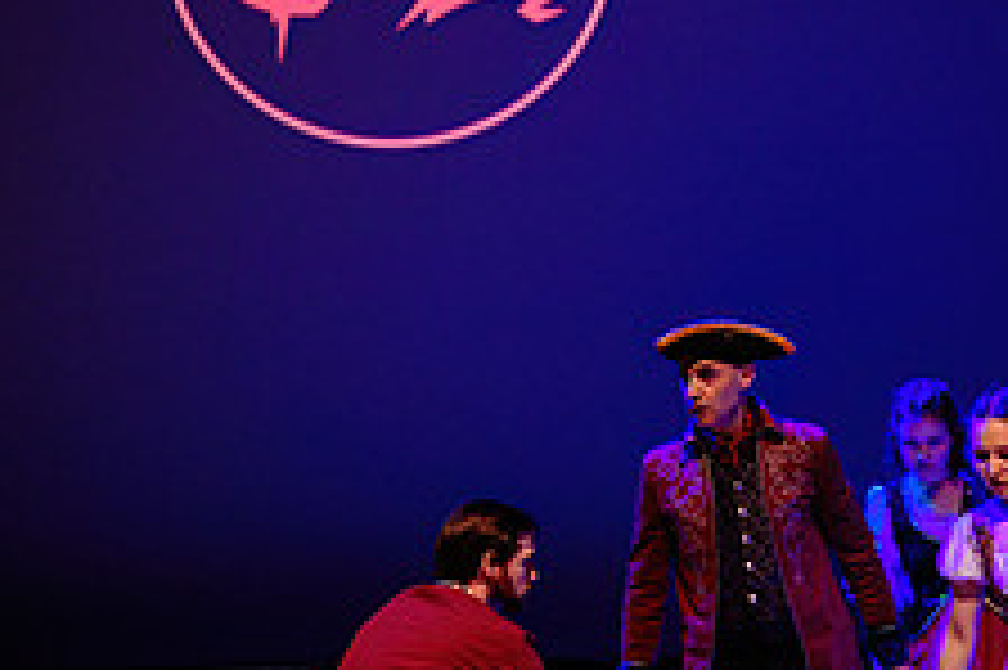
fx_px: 3385
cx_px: 722
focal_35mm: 121
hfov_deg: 16.9
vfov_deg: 11.3
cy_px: 392
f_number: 2.8
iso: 1600
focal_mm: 42
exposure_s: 1/100
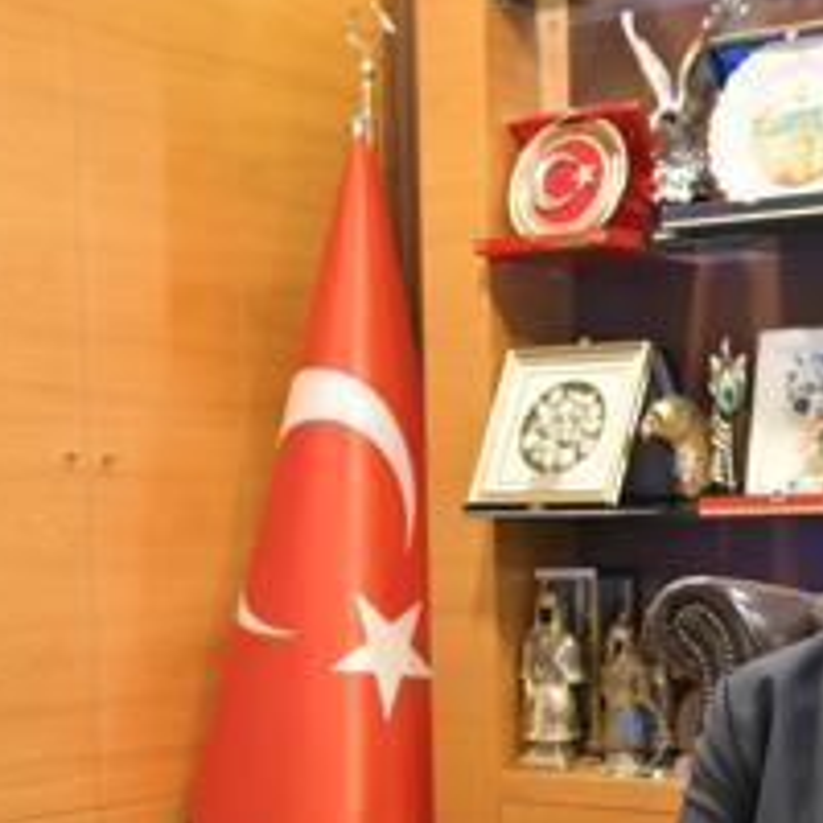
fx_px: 2074
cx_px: 759
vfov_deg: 22.1
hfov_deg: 21.9
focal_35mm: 77
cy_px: 675
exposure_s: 1/80
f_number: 4.5
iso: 4000
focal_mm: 34.5
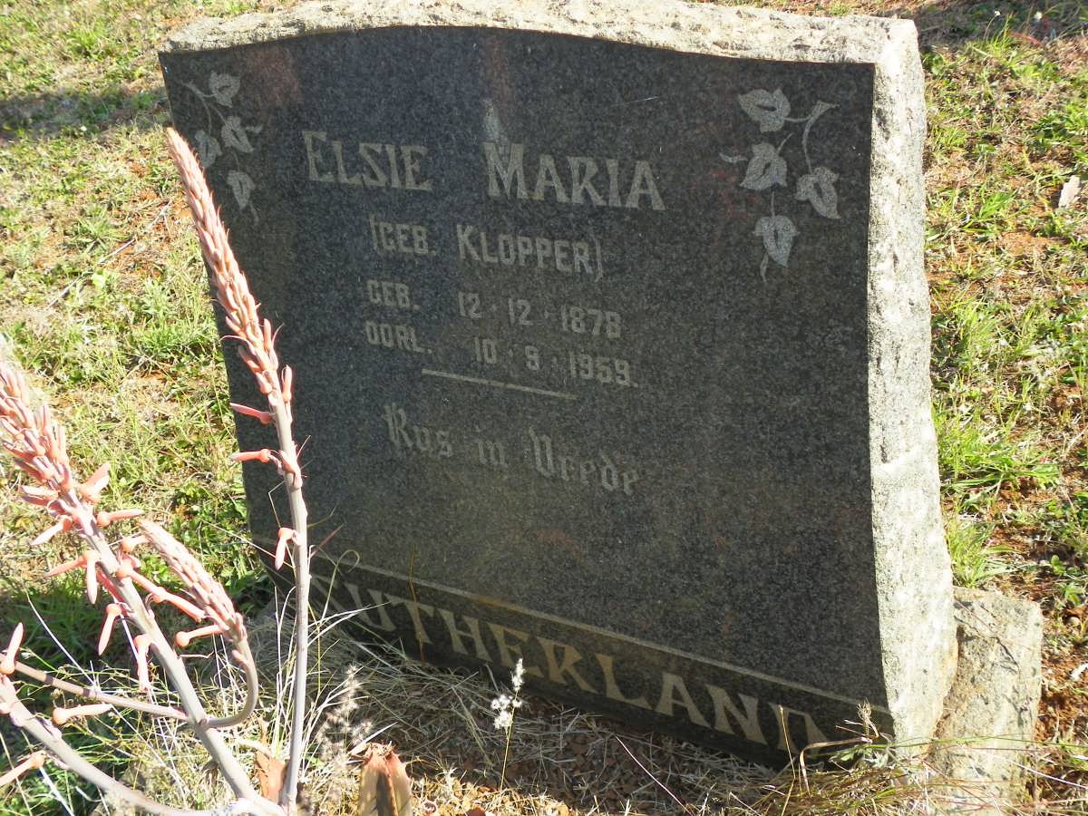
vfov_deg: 35.1
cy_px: 408
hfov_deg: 45.8
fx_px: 1289
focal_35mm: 41
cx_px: 544
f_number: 3.2
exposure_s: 1/200
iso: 64
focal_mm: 7.3
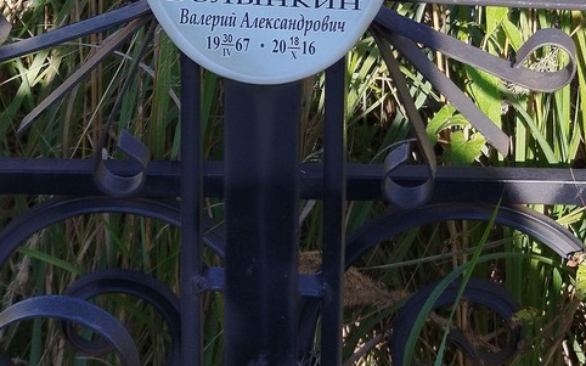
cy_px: 7
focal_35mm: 51
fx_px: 814
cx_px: 325
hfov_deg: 39.5
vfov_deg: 24.3
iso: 50
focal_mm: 5.31
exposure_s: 1/421
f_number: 1.7
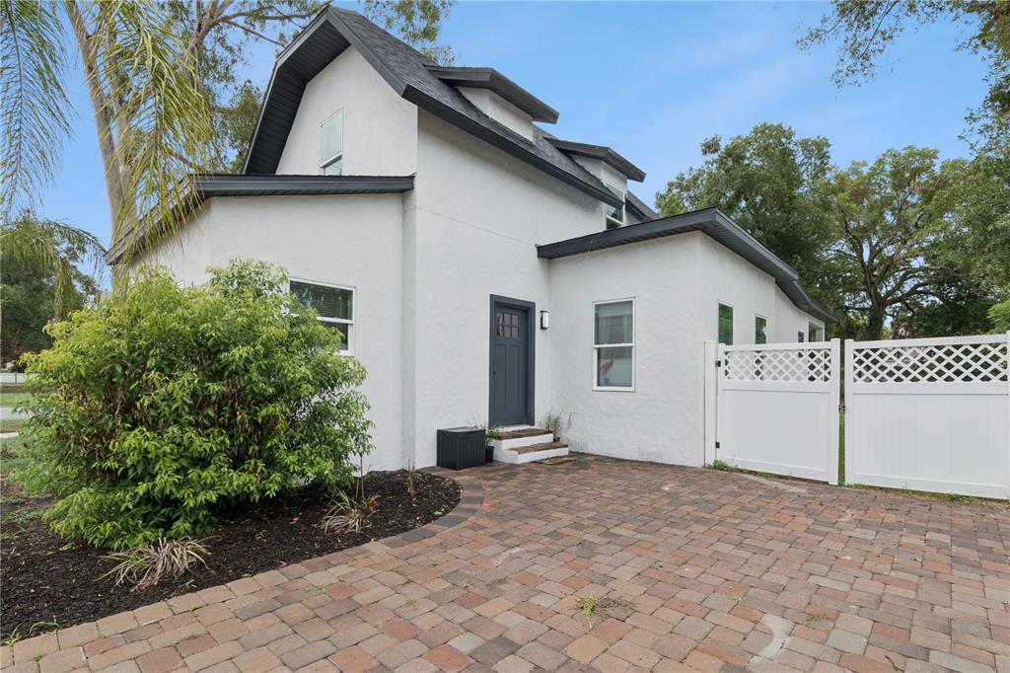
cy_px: 336
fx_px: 449
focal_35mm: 16
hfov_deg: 96.8
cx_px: 505
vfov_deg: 73.7
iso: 125
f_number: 18
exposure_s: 1/15
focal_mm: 16
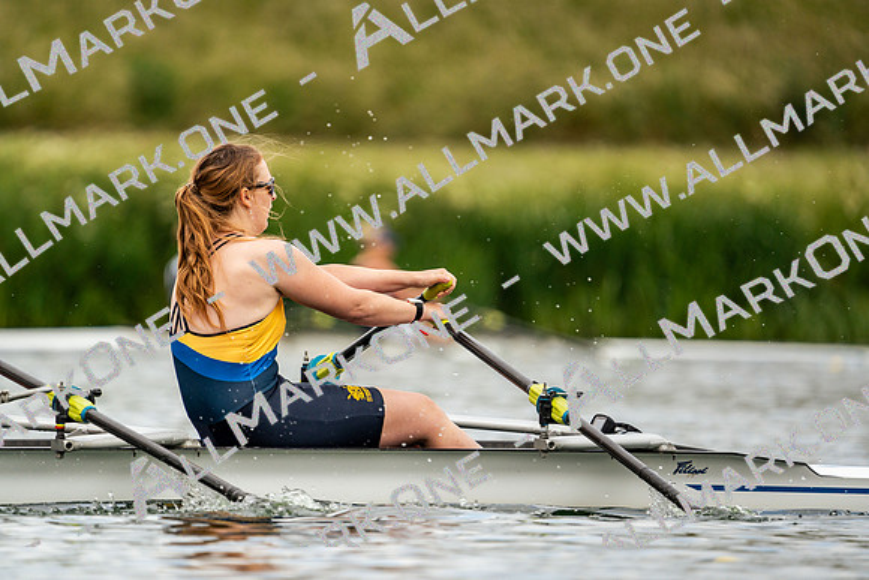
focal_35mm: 600
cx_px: 434
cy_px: 290
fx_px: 14486
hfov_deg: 3.4
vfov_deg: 2.3
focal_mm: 600
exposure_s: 1/2000
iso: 500
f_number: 6.3
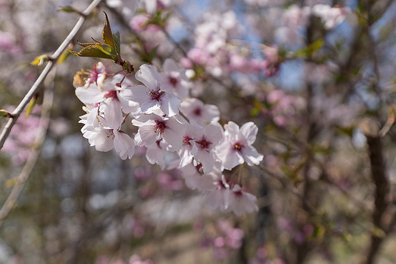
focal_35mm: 28
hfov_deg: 65.5
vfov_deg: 46.4
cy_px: 132
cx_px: 198
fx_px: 308
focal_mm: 28
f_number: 4
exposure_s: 1/3200
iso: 250
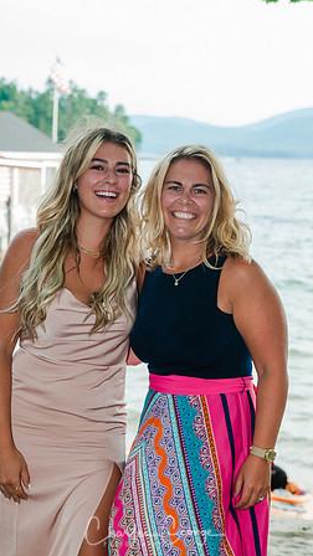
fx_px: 1210
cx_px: 142
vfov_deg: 25.9
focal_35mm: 82
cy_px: 278
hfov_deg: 14.7
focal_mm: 52
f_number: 4
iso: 200
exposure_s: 1/160
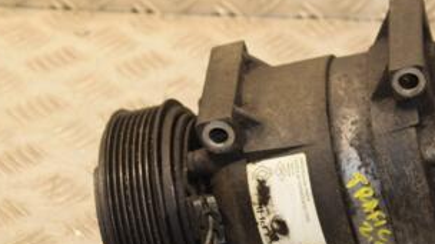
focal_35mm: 149
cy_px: 116
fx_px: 1719
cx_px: 319
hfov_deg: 14.4
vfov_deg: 8.1
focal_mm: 48
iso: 800
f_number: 6.3
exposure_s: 1/200
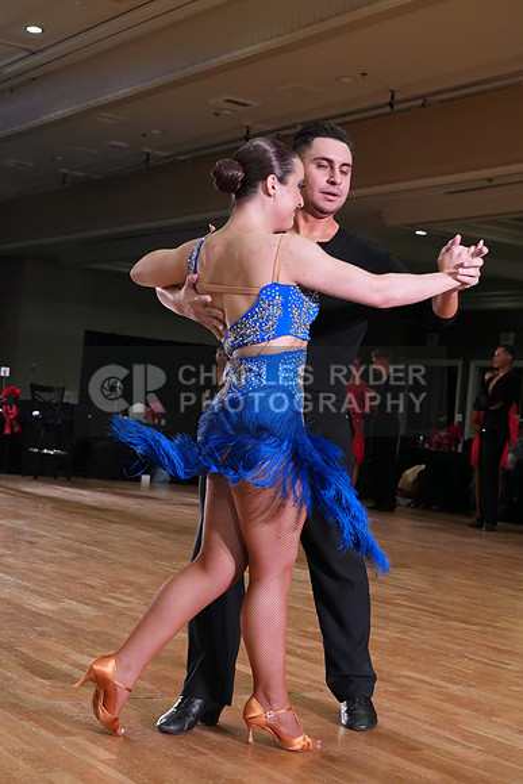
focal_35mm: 60
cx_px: 262
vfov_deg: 33.4
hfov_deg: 22.6
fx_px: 1307
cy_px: 392
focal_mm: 60
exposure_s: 1/200
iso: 4000
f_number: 7.1
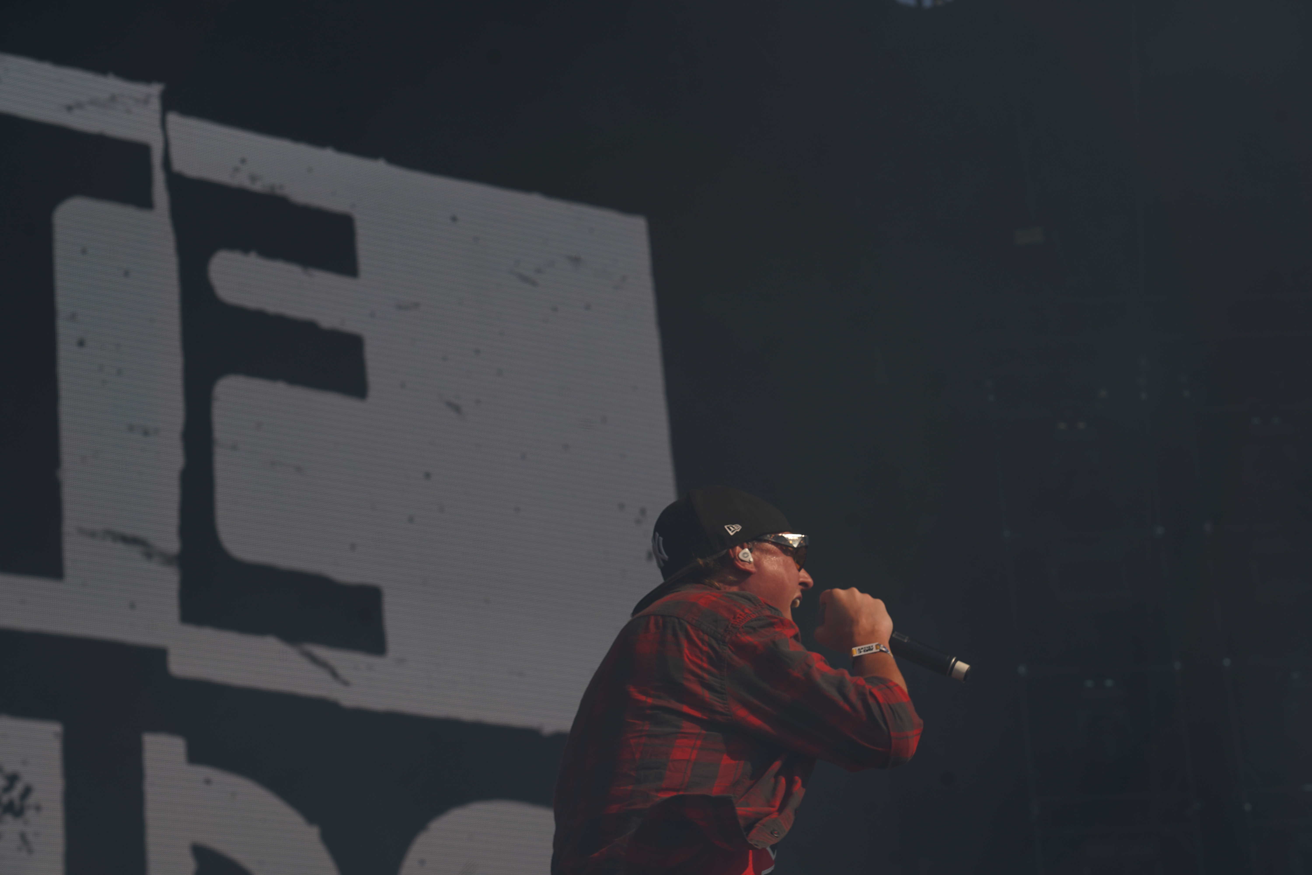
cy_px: 438
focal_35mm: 105
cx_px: 656
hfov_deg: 19.5
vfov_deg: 13.0
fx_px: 3826
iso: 100
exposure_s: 1/640
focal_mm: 105
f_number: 8
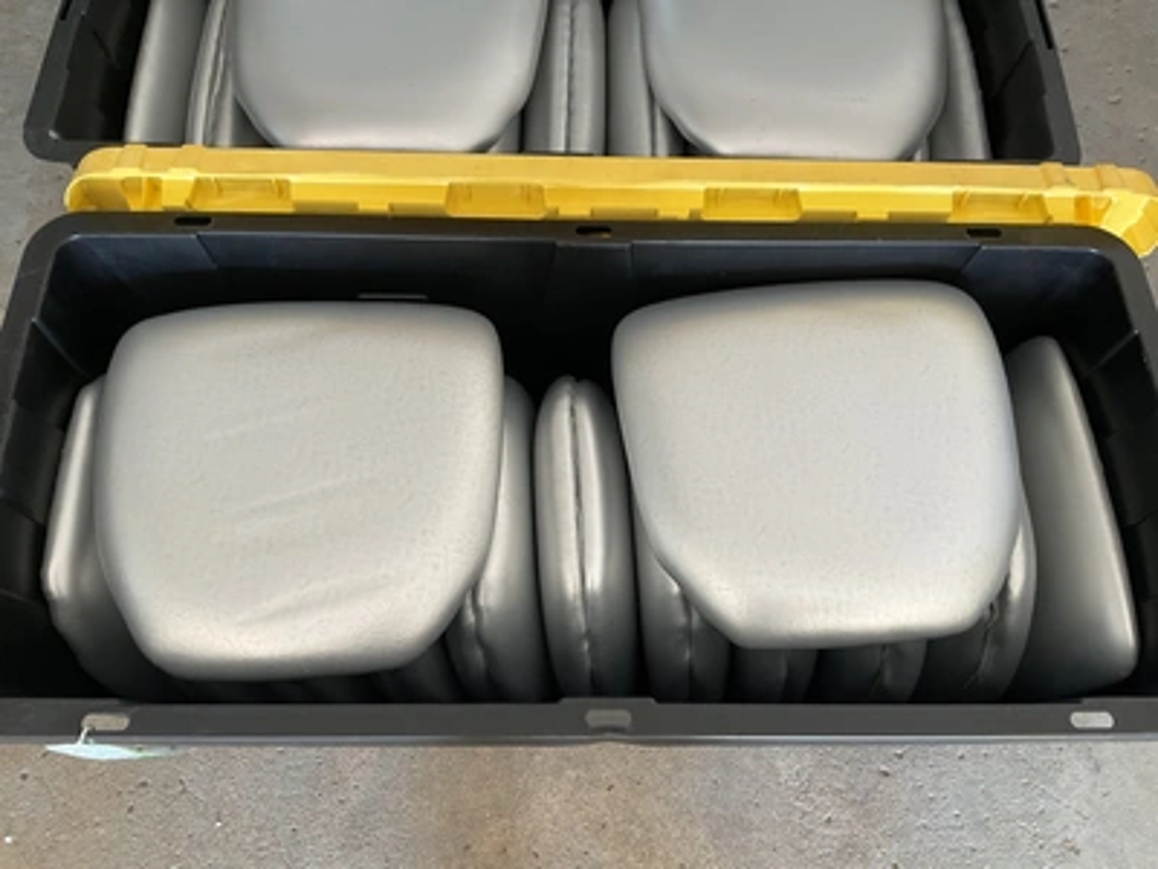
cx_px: 579
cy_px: 434
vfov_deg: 48.2
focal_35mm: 29
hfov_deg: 61.7
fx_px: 970
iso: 80
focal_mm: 3
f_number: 1.8
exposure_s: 1/60
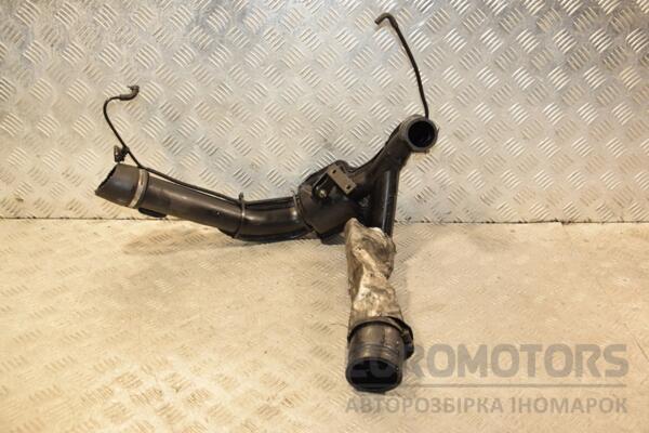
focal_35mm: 42
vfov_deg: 31.9
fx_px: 757
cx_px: 324
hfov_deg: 46.4
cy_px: 216
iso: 800
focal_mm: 28
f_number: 5.6
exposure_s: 1/200
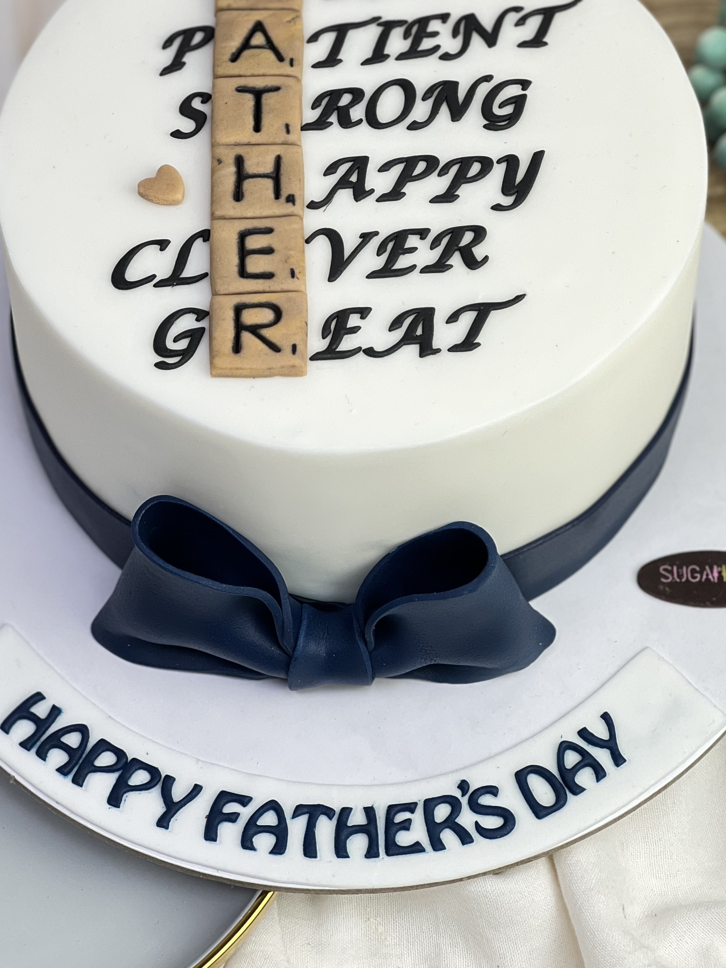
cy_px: 353
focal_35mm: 98
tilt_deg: -53.9
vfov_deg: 20.0
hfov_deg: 15.1
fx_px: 2740
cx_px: 351
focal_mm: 9
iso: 100
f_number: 2.8
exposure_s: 1/100
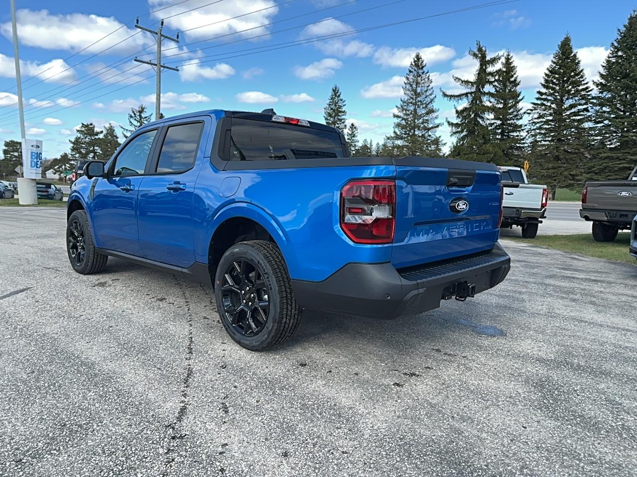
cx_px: 318
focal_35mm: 24
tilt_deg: -8.8
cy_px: 238
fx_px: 442
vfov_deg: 56.8
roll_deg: +0.6
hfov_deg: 71.6
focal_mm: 6.86
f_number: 1.78
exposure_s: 1/2083
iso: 50
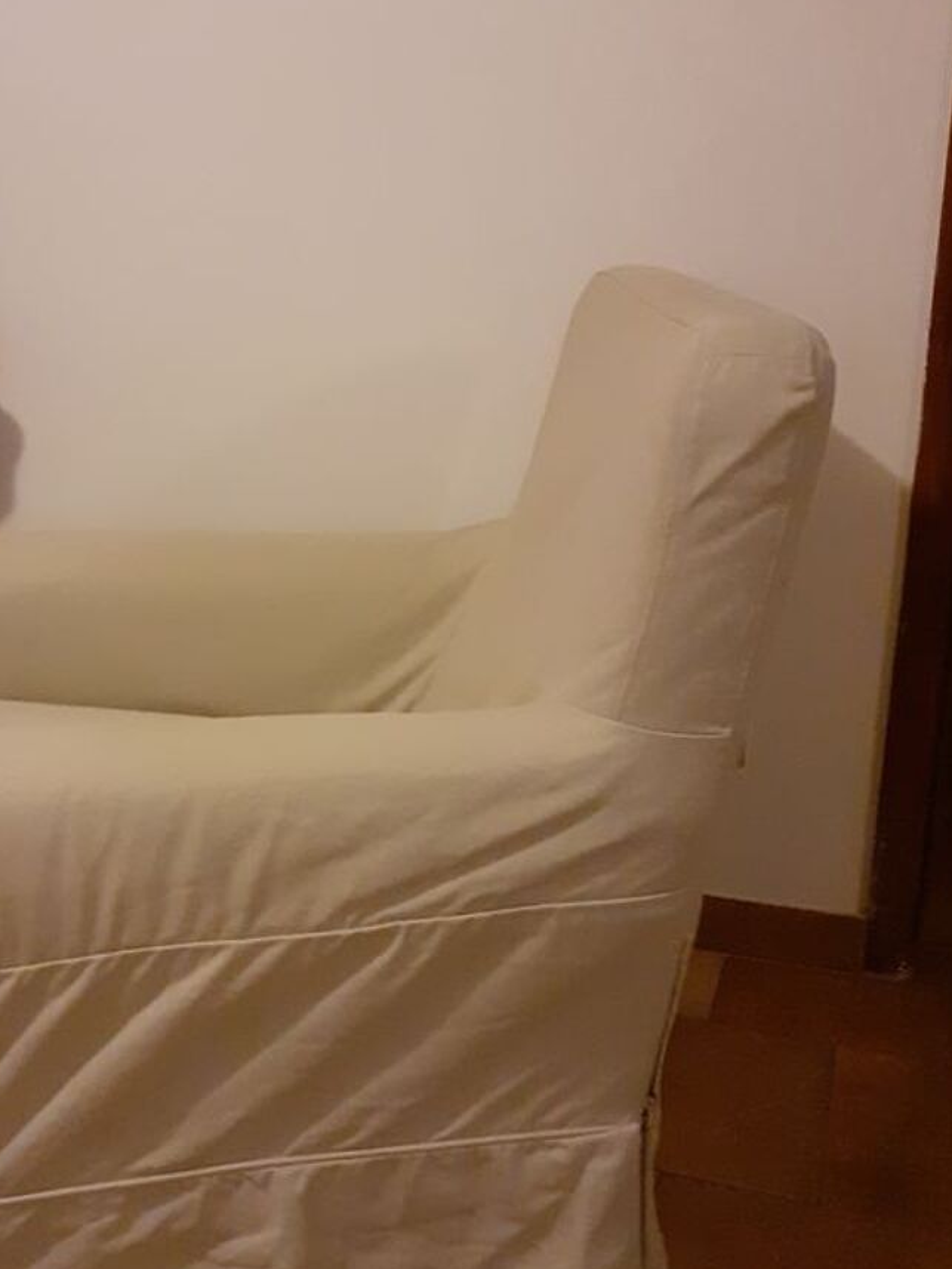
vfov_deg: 44.8
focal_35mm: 42
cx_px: 290
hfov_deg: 33.9
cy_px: 664
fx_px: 1540
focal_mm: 3.6
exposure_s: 1/25
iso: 640
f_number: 1.9
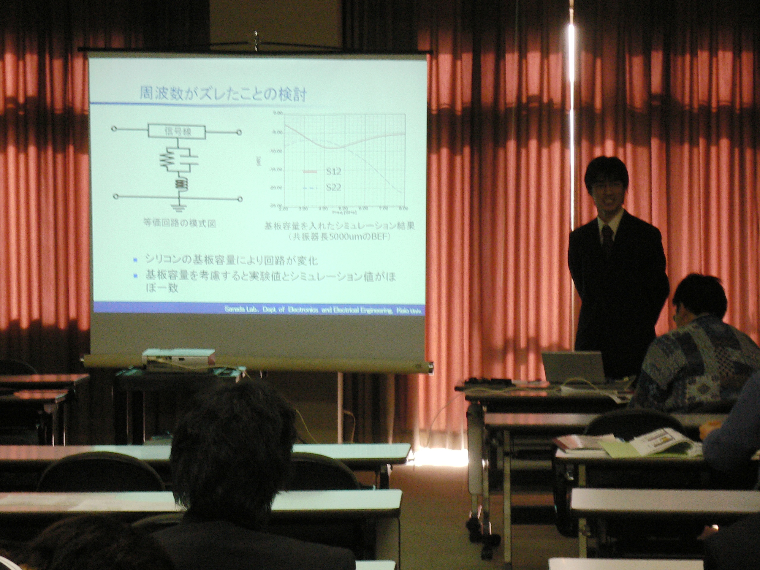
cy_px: 285
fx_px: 2305
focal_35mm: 105
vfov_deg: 14.1
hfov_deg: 18.7
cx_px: 380
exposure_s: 1/15
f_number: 5
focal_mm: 17.4
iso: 200
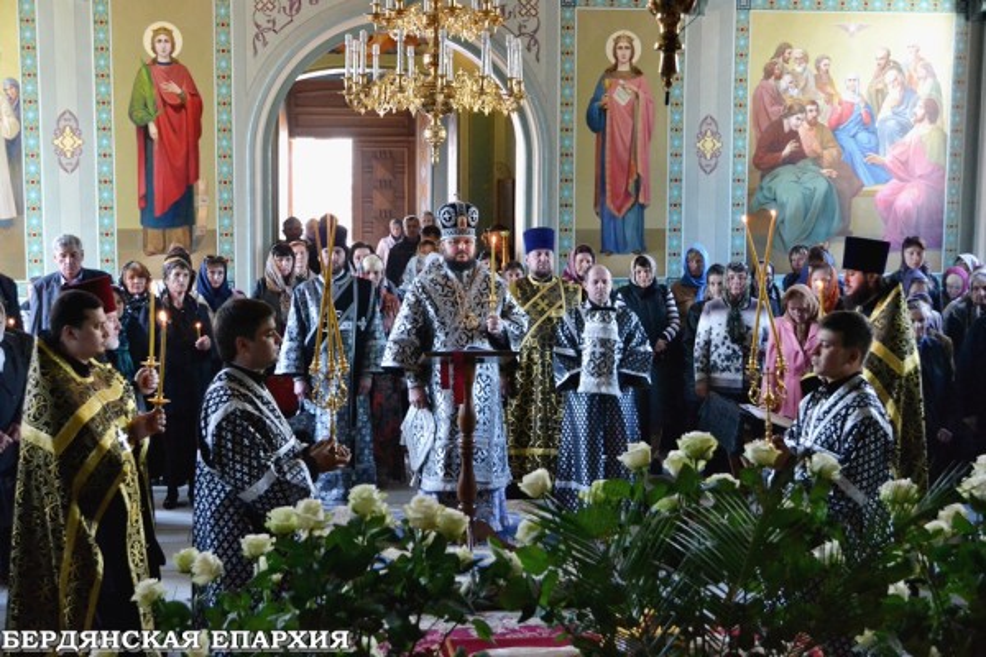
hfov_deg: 41.1
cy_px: 328
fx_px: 1315
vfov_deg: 28.1
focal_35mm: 48
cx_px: 493
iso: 3200
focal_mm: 32
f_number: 4.2
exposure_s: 1/80
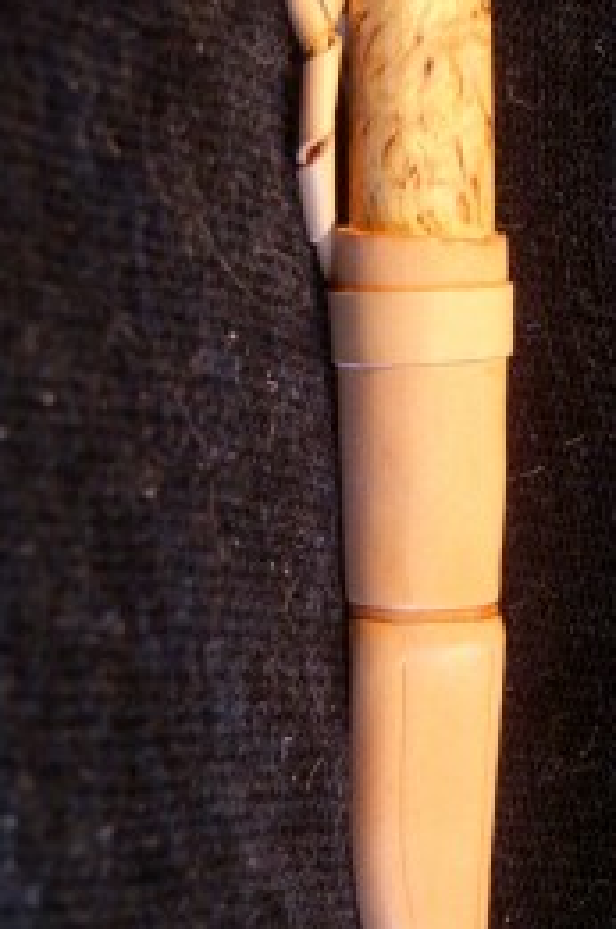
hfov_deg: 11.9
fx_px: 2963
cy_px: 463
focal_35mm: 115
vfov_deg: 17.8
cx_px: 408
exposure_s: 1/80
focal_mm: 50
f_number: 5
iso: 800
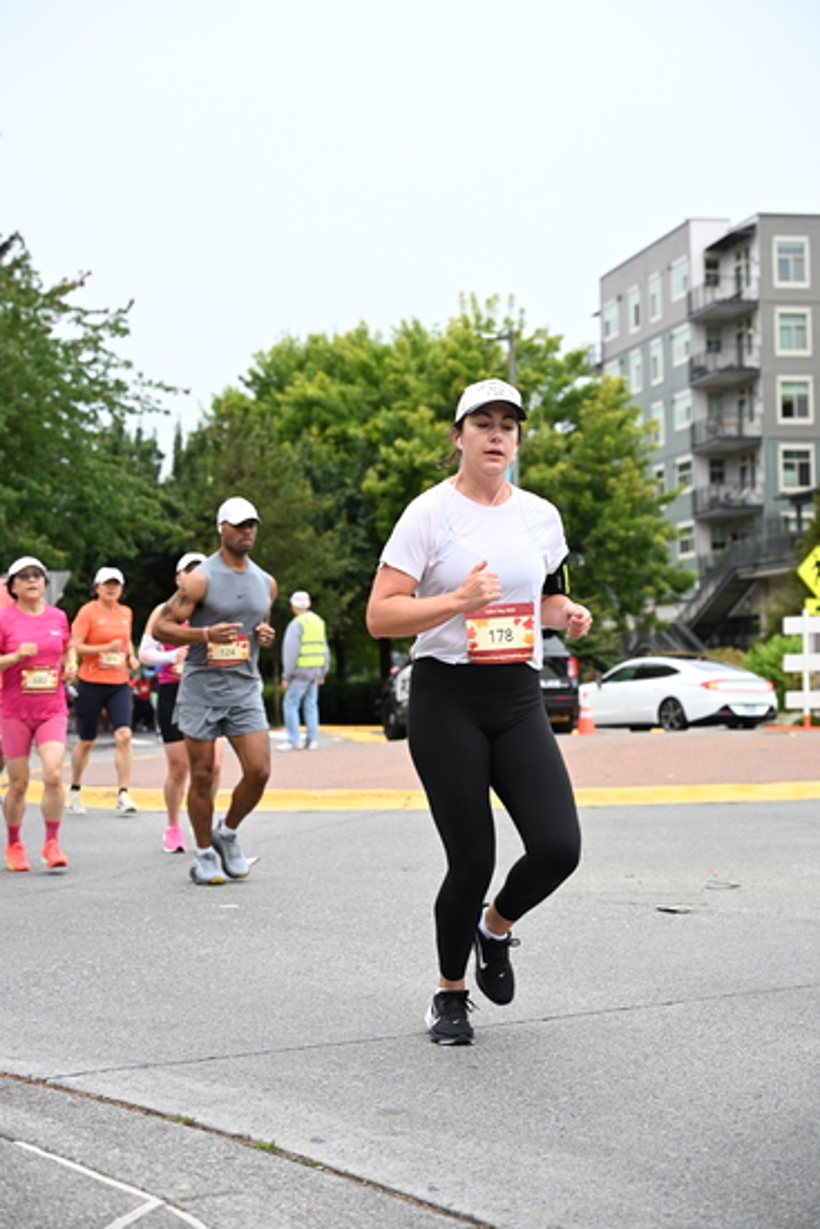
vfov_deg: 33.4
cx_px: 410
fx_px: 2049
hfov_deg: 22.6
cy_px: 614
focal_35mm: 60
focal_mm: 60
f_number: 4
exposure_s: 1/800
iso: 1600
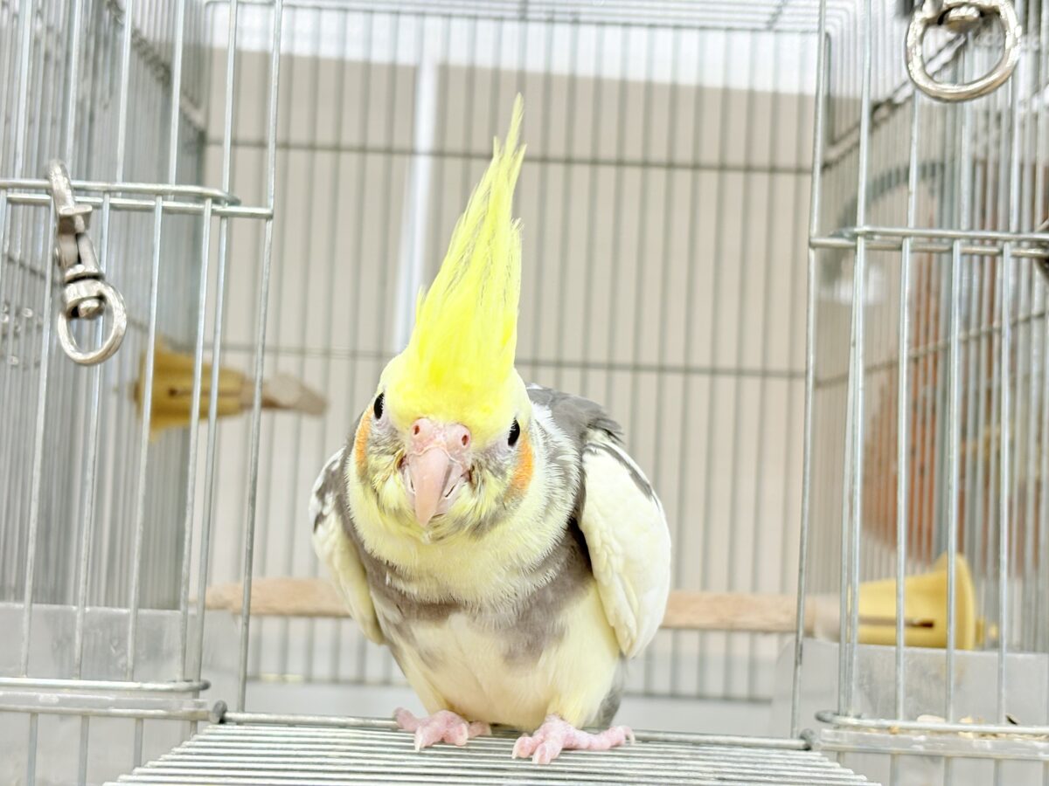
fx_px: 1576
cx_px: 524
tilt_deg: +4.8
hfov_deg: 36.8
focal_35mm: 52
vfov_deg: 28.0
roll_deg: -3.3
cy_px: 393
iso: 64
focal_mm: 5.96
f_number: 1.6
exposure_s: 1/50
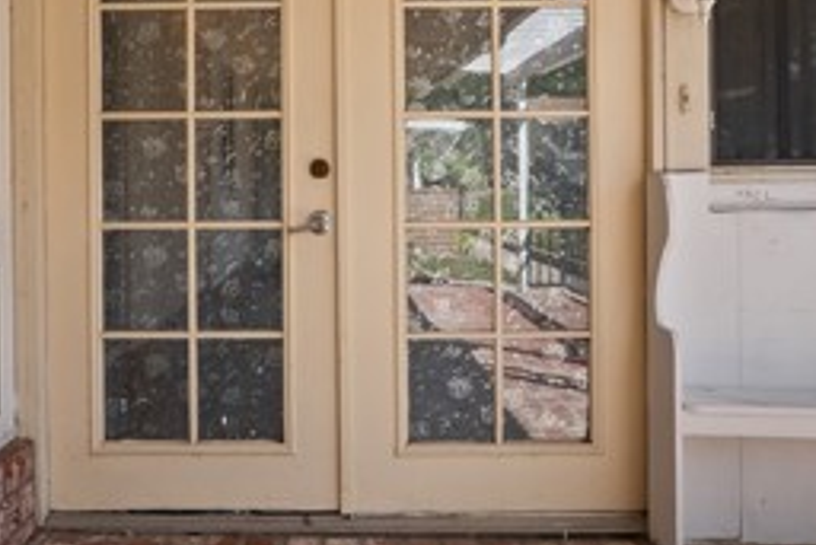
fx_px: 907
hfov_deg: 48.2
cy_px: 202
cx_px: 335
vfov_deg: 33.3
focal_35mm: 40
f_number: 8
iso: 320
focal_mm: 16
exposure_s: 1/125
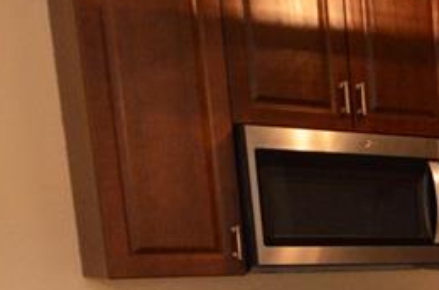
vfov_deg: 17.4
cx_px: 707
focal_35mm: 71
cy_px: 416
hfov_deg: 22.1
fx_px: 864
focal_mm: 12
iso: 1800
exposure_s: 1/60
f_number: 4
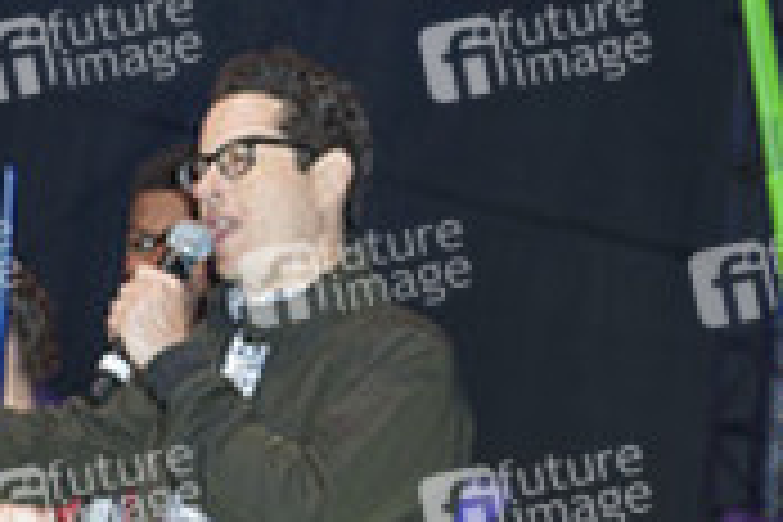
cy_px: 387
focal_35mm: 181
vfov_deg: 7.6
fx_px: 3936
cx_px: 414
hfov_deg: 11.4
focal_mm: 70
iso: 640
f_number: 4
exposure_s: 1/250
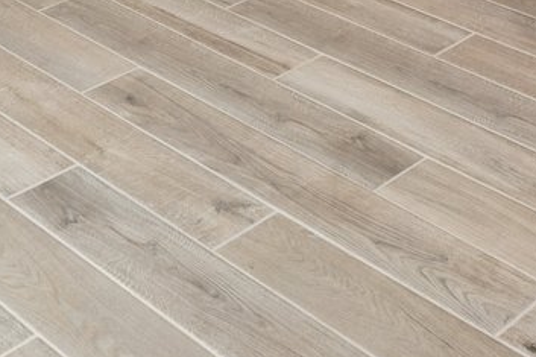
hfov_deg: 23.3
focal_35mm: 87
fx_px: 1295
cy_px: -586
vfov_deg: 11.7
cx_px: 181
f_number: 9
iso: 200
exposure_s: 1/50
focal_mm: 10
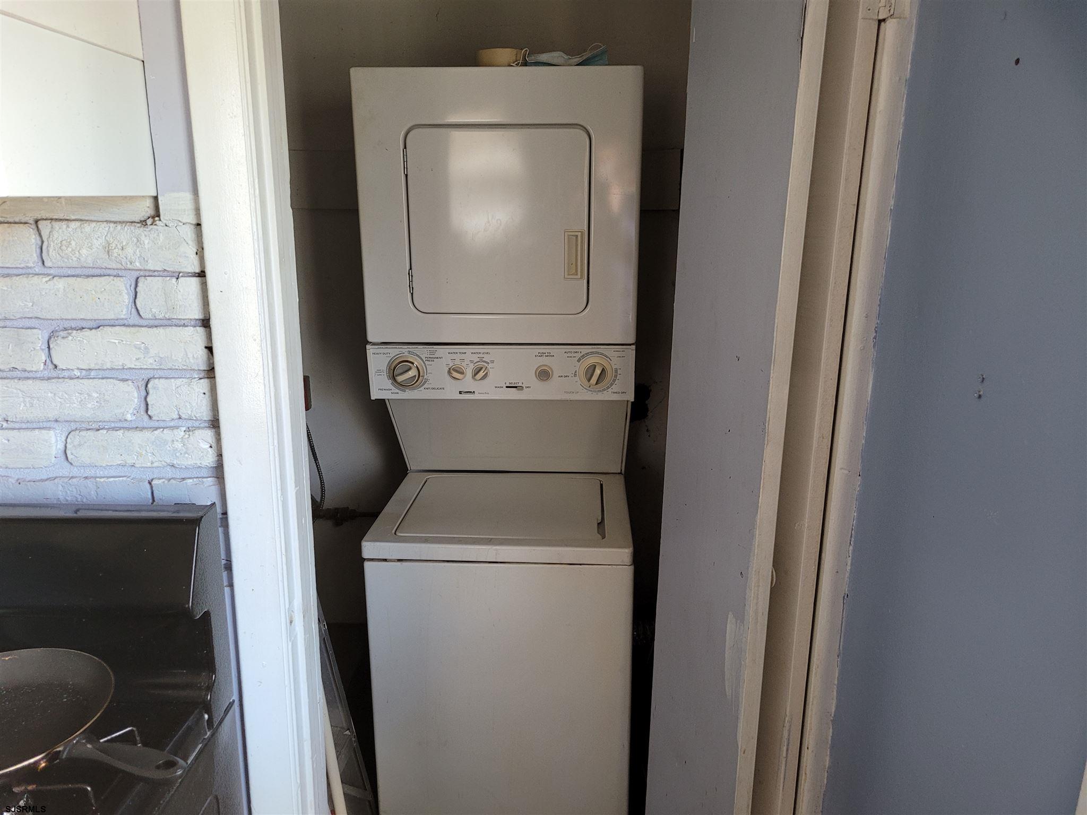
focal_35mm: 26
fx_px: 816
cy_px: 408
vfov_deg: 53.1
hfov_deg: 67.3
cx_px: 544
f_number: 1.8
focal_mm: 5.4
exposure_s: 1/60
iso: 200
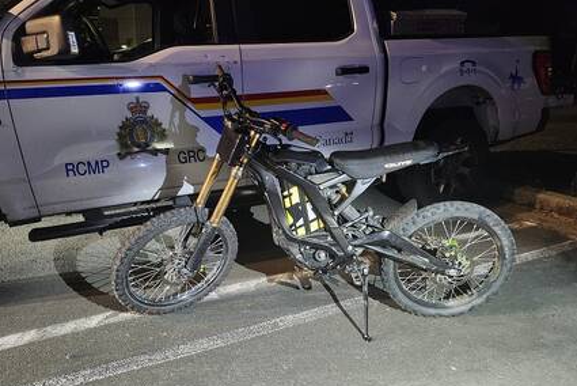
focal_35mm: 27
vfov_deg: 48.0
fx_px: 433
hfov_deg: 67.2
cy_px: 190
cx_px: 261
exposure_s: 1/24
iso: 1000
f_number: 1.8
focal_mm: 5.4
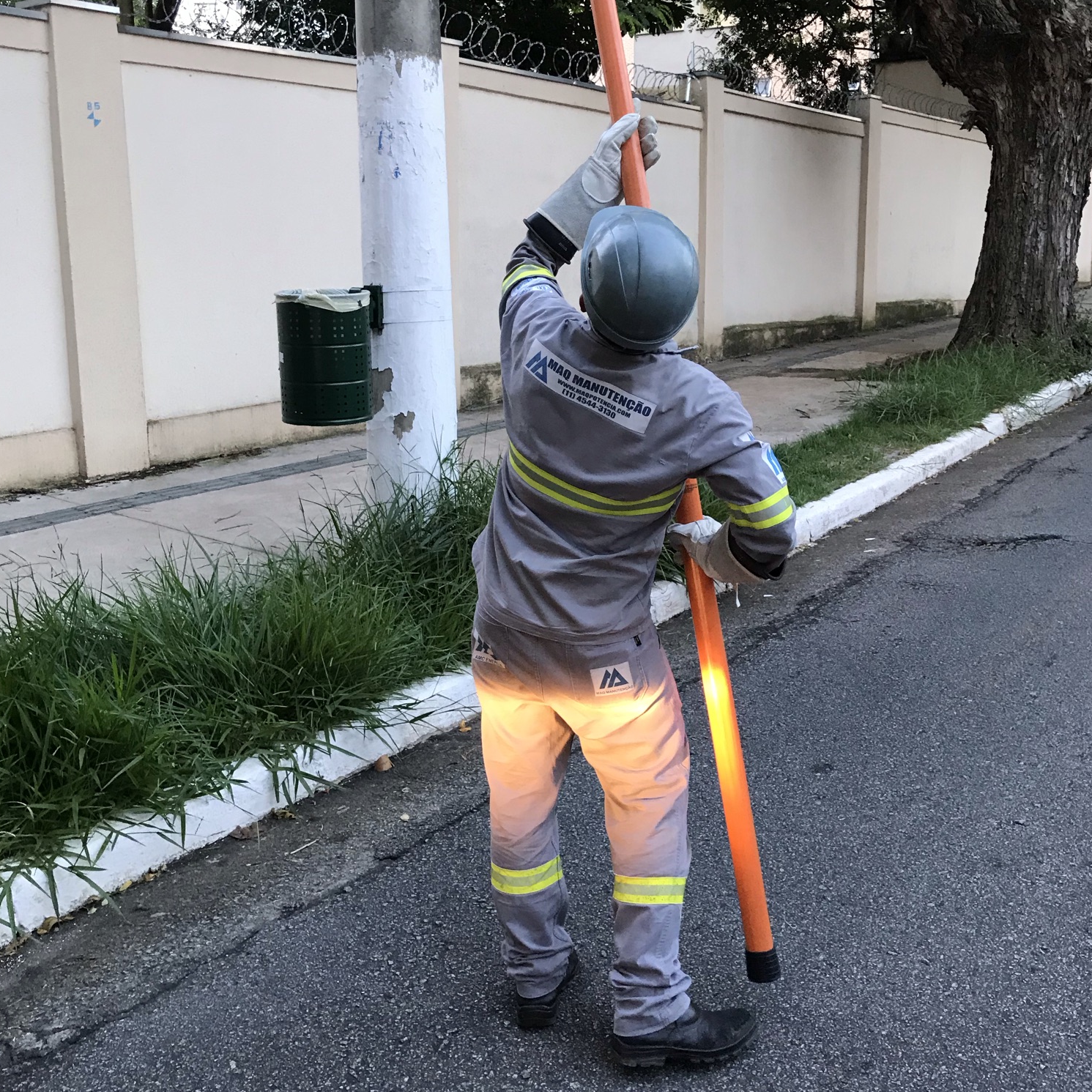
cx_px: 556
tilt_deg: -6.9
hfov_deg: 48.4
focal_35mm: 34
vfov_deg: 48.3
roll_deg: -0.4
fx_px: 1213
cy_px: 456
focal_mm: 3.99
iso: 40
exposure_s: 1/30
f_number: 1.8
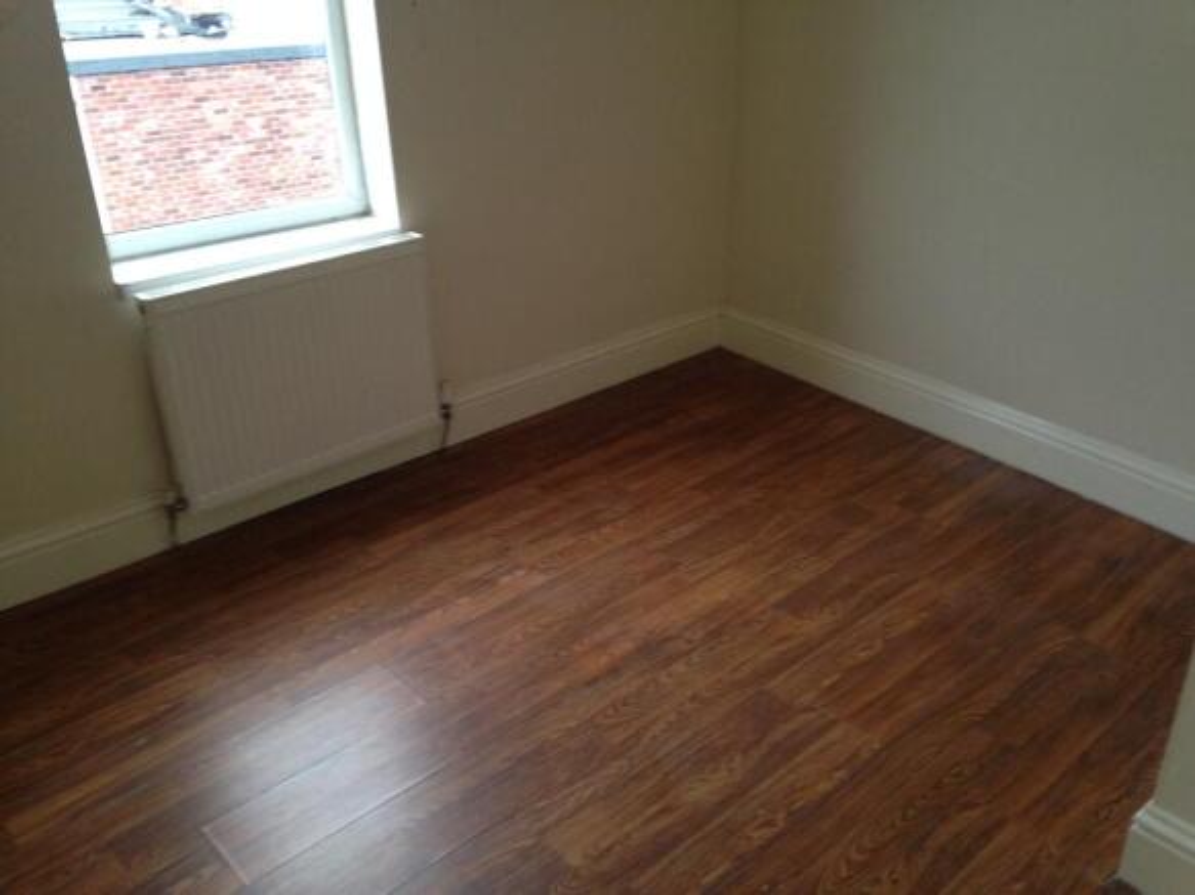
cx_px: 598
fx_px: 1139
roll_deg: +1.2
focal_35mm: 33
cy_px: 448
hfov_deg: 55.4
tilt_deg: -26.7
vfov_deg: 42.9
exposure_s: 1/20
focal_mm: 4.12
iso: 125
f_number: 2.4
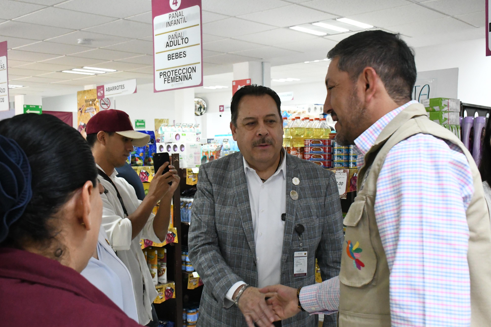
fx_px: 573
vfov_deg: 31.9
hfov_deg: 46.4
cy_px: 173
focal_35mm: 42
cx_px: 232
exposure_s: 1/100
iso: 8000
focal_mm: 26
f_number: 7.1
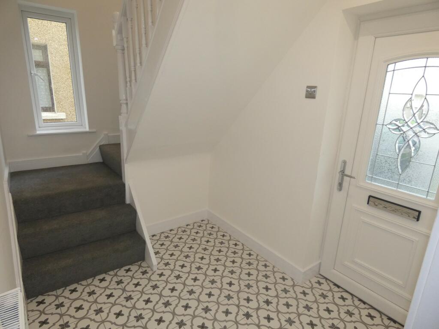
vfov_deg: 66.0
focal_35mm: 20
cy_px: 164
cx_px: 220
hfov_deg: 81.7
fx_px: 254
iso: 200
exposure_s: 1/60
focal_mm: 3.6
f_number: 2.8
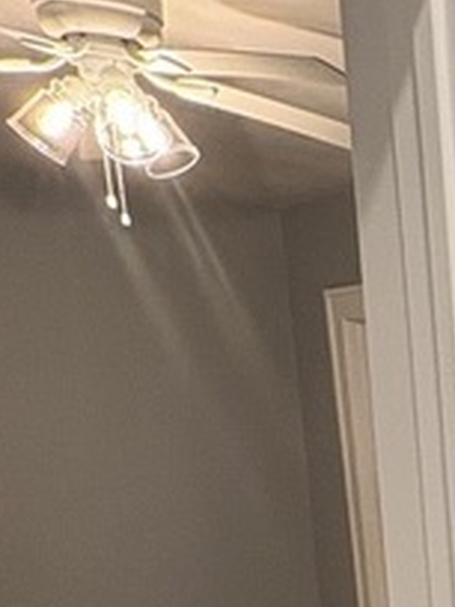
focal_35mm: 74
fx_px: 1297
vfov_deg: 23.6
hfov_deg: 15.8
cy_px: 768
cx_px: 901
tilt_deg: -11.4
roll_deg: -0.5
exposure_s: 1/60
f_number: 2.2
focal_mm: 2.22
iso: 200
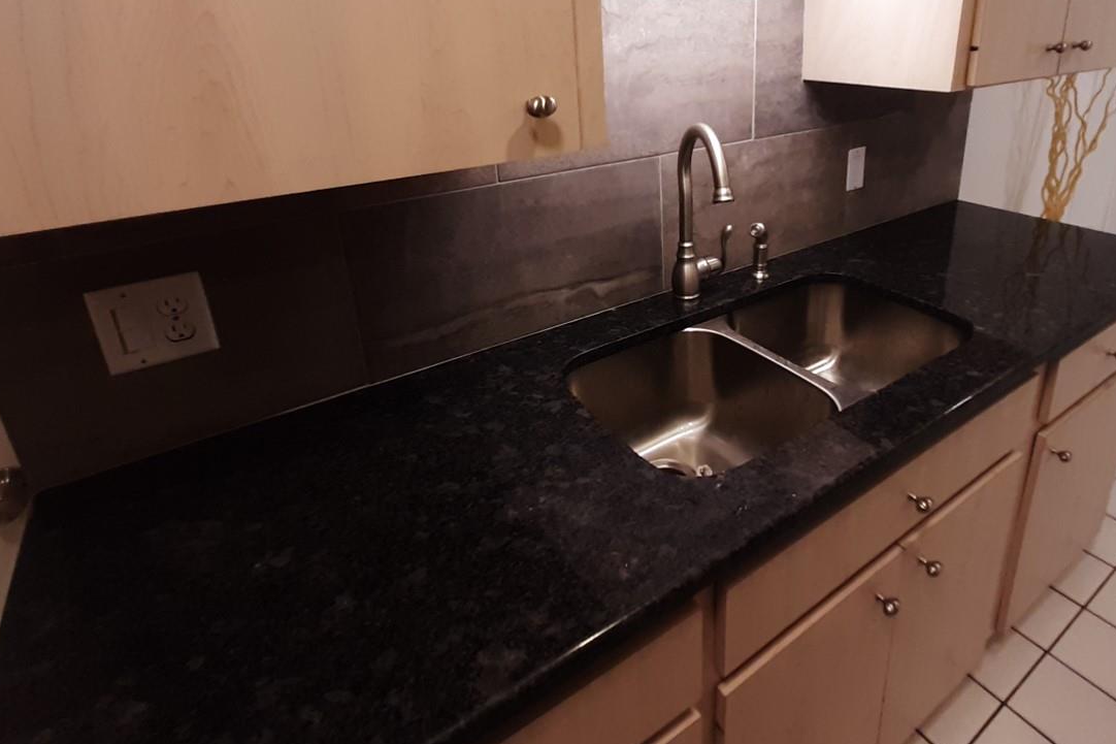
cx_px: 677
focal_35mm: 20
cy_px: 231
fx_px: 620
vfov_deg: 60.0
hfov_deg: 82.8
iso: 80
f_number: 2.2
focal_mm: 1.42
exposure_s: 1/40
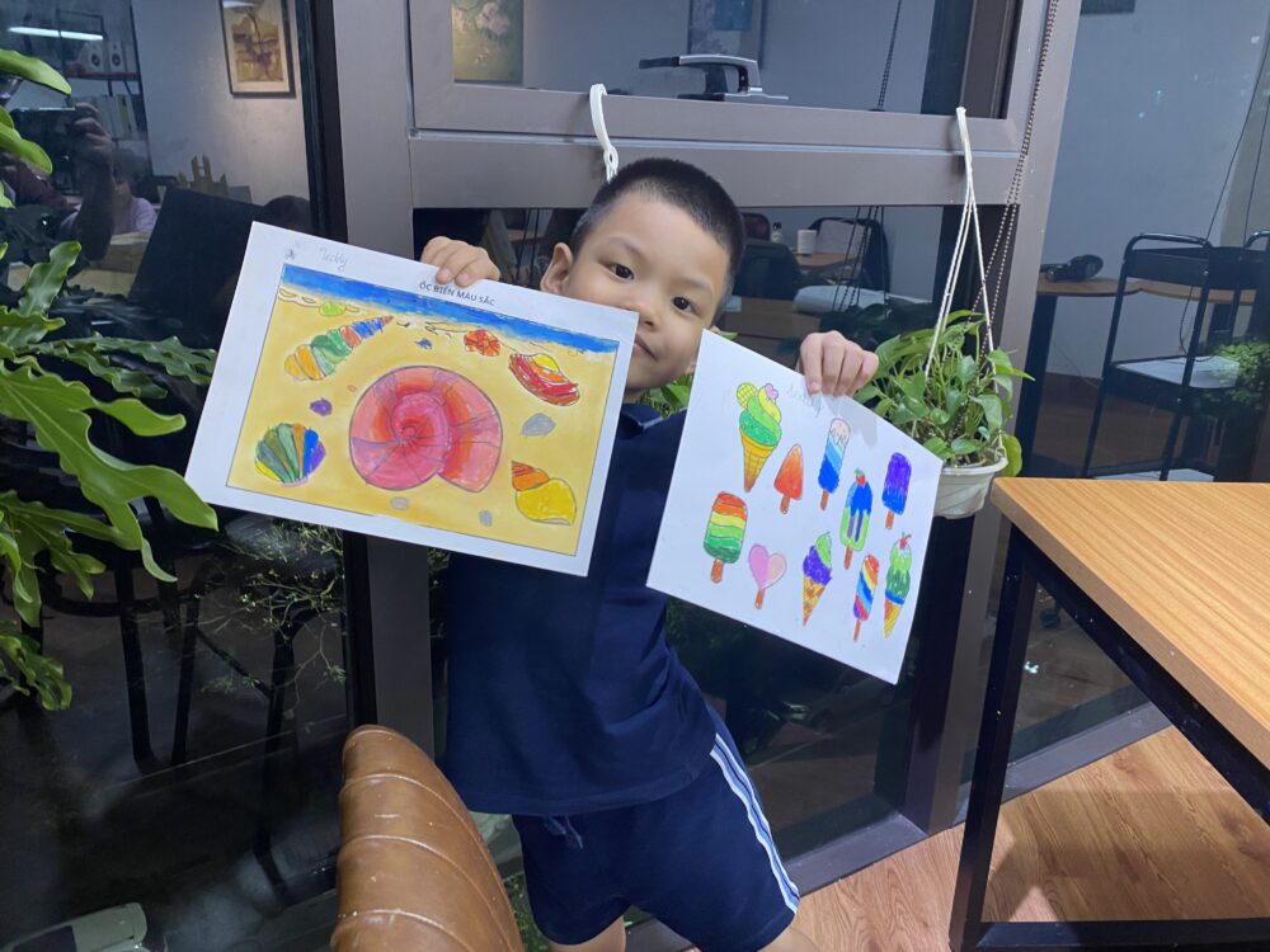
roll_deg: -2.2
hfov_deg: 67.3
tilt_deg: -20.7
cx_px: 635
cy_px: 476
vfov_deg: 53.1
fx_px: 954
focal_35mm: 26
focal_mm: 4.25
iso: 80
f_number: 1.8
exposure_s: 1/50
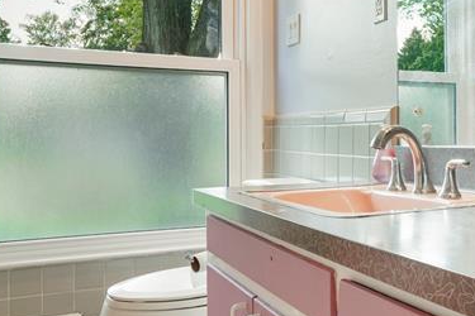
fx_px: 541
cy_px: 115
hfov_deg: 45.9
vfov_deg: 32.5
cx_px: 351
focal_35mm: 41
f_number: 8
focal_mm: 10
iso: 100
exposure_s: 1/3
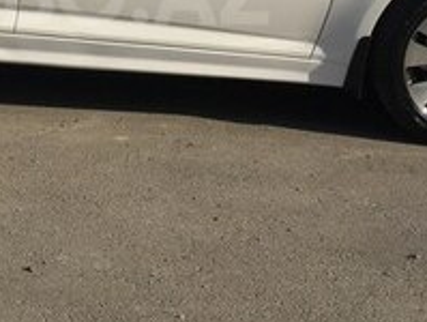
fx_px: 1186
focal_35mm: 96
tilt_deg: -14.0
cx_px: 49
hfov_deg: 20.0
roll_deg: -3.2
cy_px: -8
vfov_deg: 15.2
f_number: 2.2
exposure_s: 1/2198
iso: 32
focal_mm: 4.15
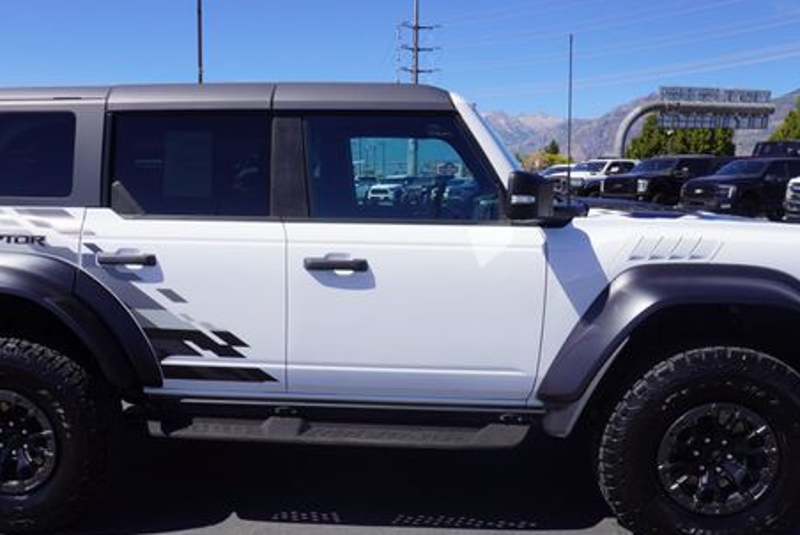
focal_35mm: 34
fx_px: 756
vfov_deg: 38.7
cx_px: 365
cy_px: 326
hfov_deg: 55.7
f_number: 10
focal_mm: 16
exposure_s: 1/160
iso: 100
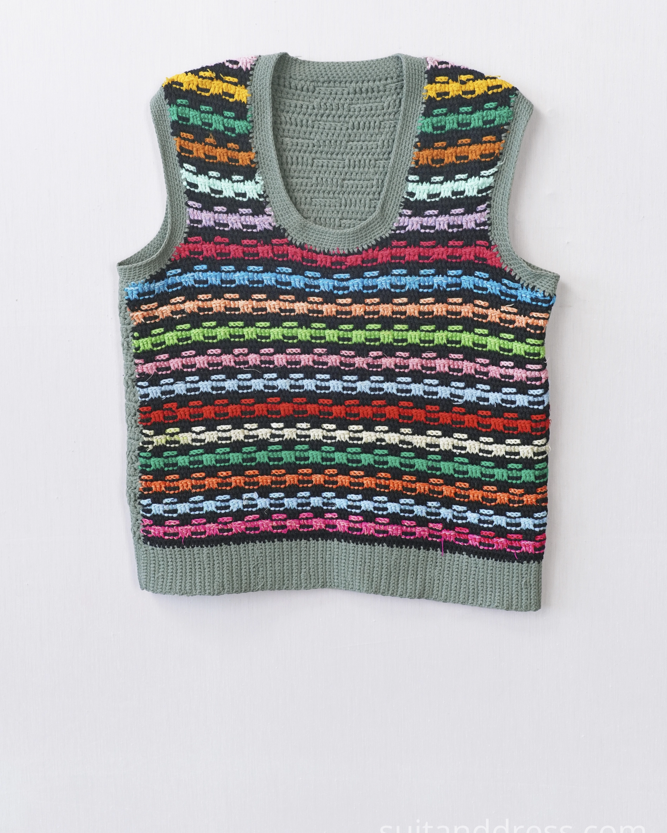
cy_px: 371
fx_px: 1357
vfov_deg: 34.1
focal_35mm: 55
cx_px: 336
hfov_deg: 27.6
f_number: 6.3
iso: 320
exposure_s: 1/40
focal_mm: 32
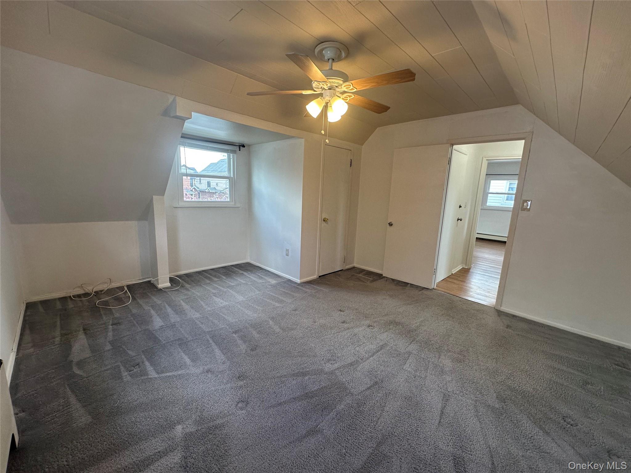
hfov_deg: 102.1
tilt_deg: -10.1
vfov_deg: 85.7
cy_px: 236
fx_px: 255
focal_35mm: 14
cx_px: 316
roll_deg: -3.0
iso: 125
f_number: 2.2
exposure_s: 1/120
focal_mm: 2.22
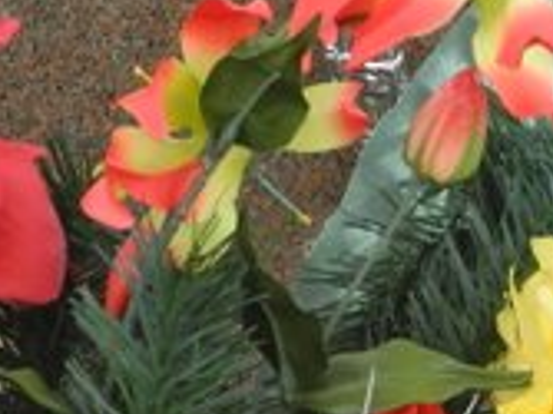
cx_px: 841
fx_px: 4198
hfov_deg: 7.4
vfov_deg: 5.6
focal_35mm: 263
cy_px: 391
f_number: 3.5
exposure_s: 1/320
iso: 100
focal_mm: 11.8
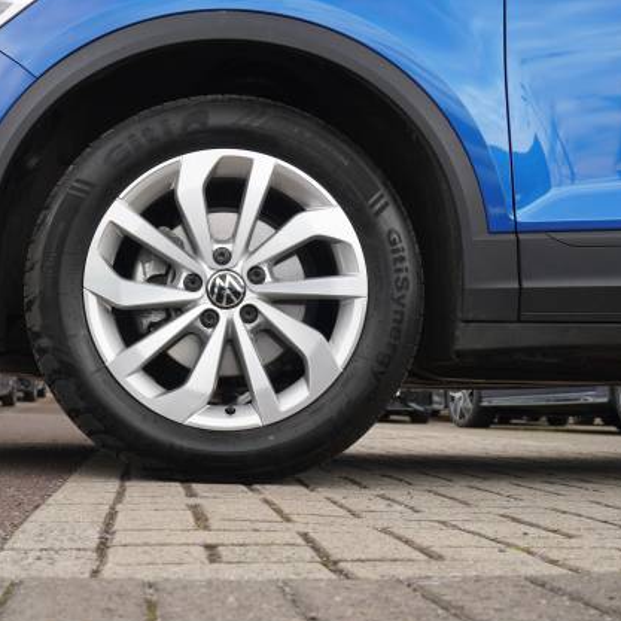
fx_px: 1150
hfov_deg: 30.1
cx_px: 235
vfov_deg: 30.2
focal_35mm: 57
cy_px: 316
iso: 100
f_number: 6.3
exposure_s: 1/80
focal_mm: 29
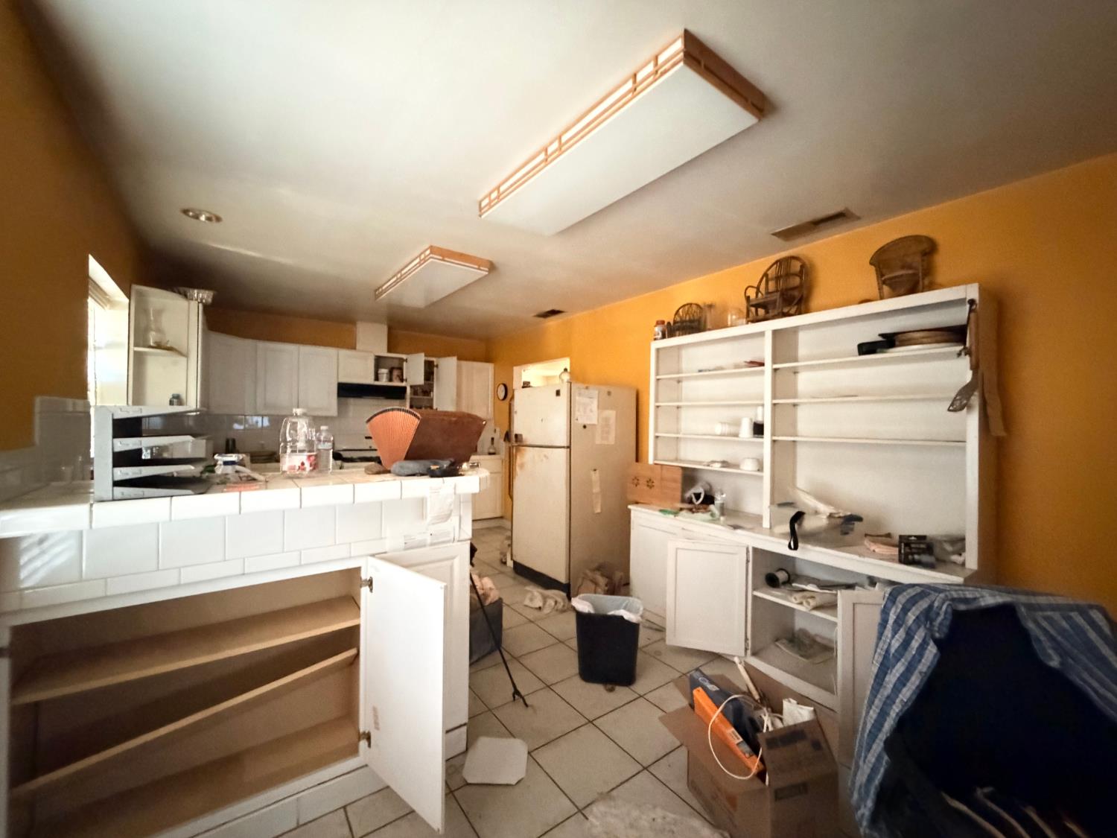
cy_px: 419
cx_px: 558
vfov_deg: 85.7
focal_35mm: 14
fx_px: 452
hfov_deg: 102.1
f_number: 2.2
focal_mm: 2.22
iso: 3200
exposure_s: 1/20
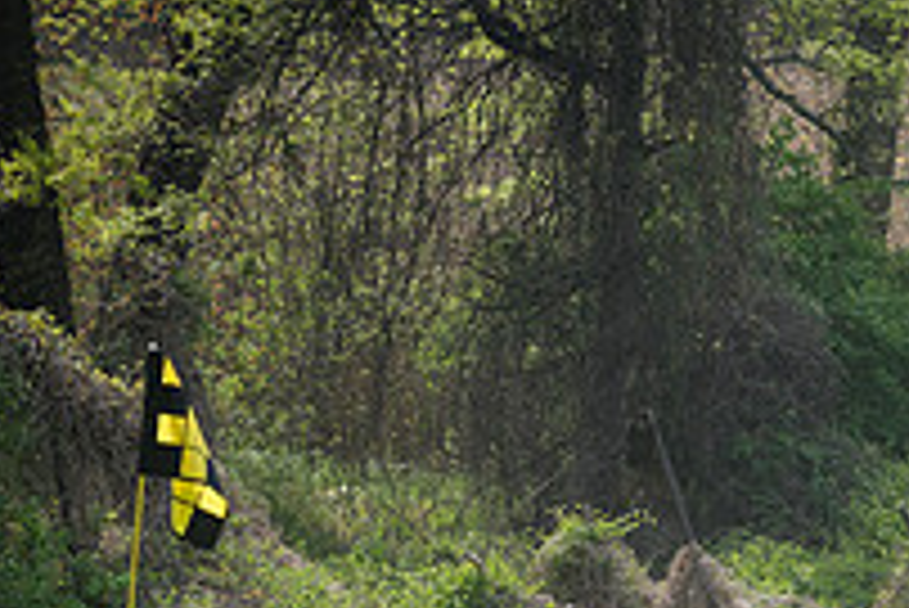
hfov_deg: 5.9
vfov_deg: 4.0
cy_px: 646
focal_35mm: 344
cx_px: 1220
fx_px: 8692
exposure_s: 1/800
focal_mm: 120
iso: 400
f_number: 7.1
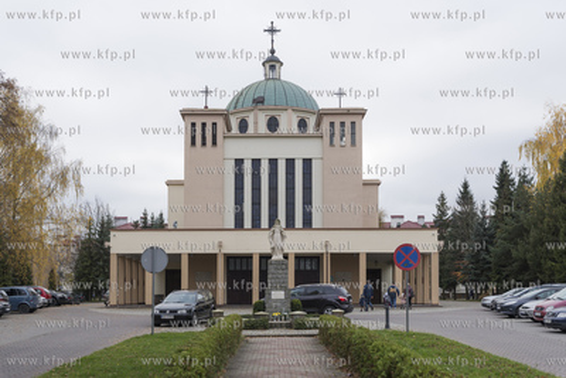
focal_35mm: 40
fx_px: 629
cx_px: 283
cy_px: 189
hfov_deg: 48.4
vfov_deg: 33.4
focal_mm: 40
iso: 400
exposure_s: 1/800
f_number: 4.5
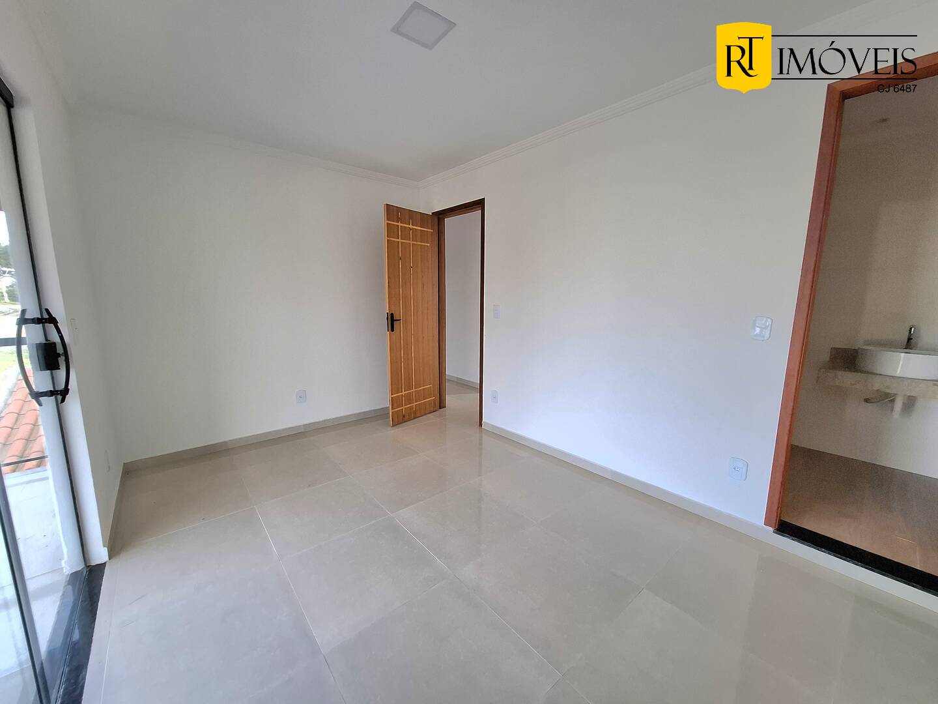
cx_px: 469
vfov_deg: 89.9
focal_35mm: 13
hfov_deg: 106.2
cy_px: 352
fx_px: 352
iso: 40
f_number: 2.2
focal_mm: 1.74
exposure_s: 1/50
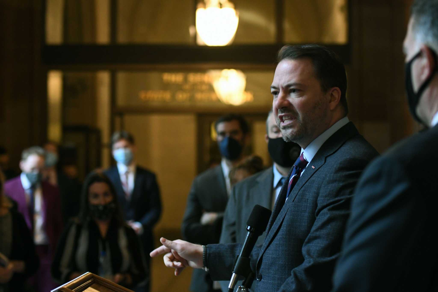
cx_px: 219
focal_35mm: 105
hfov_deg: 19.5
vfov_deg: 13.0
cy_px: 146
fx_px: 1277
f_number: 2.8
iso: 3200
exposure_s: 1/200
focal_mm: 70
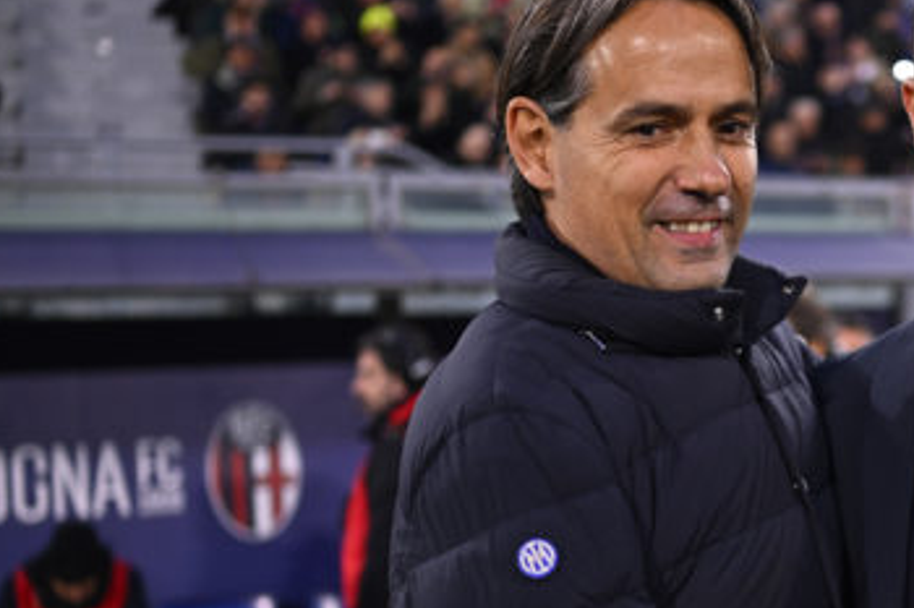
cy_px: 431
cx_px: 883
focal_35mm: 75
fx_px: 1903
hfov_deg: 25.8
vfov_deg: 18.1
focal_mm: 35
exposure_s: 1/640
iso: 640
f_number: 1.8
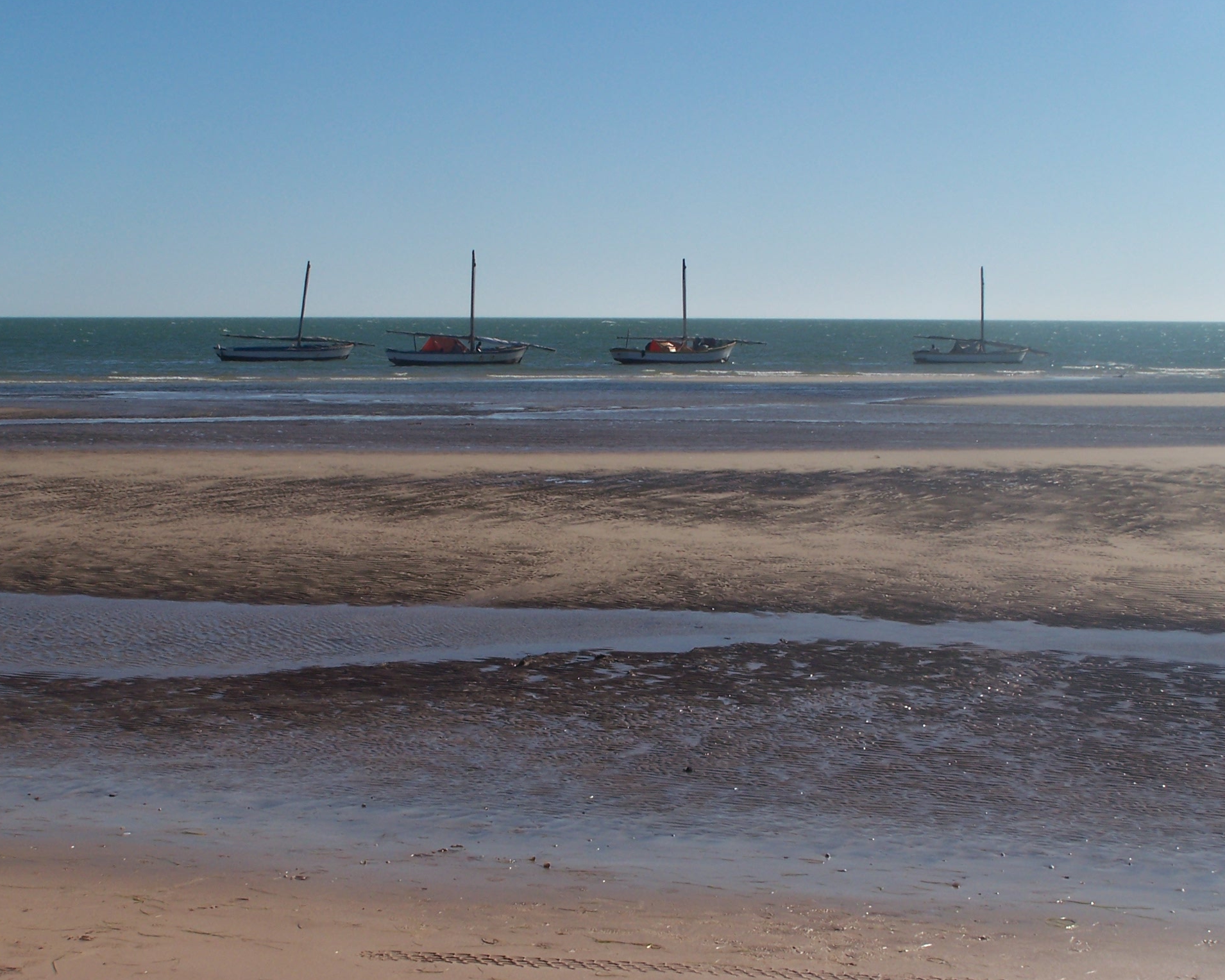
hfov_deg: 28.3
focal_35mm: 67
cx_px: 639
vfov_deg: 22.8
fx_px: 2429
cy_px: 489
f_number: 6.3
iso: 80
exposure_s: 1/800
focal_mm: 10.7
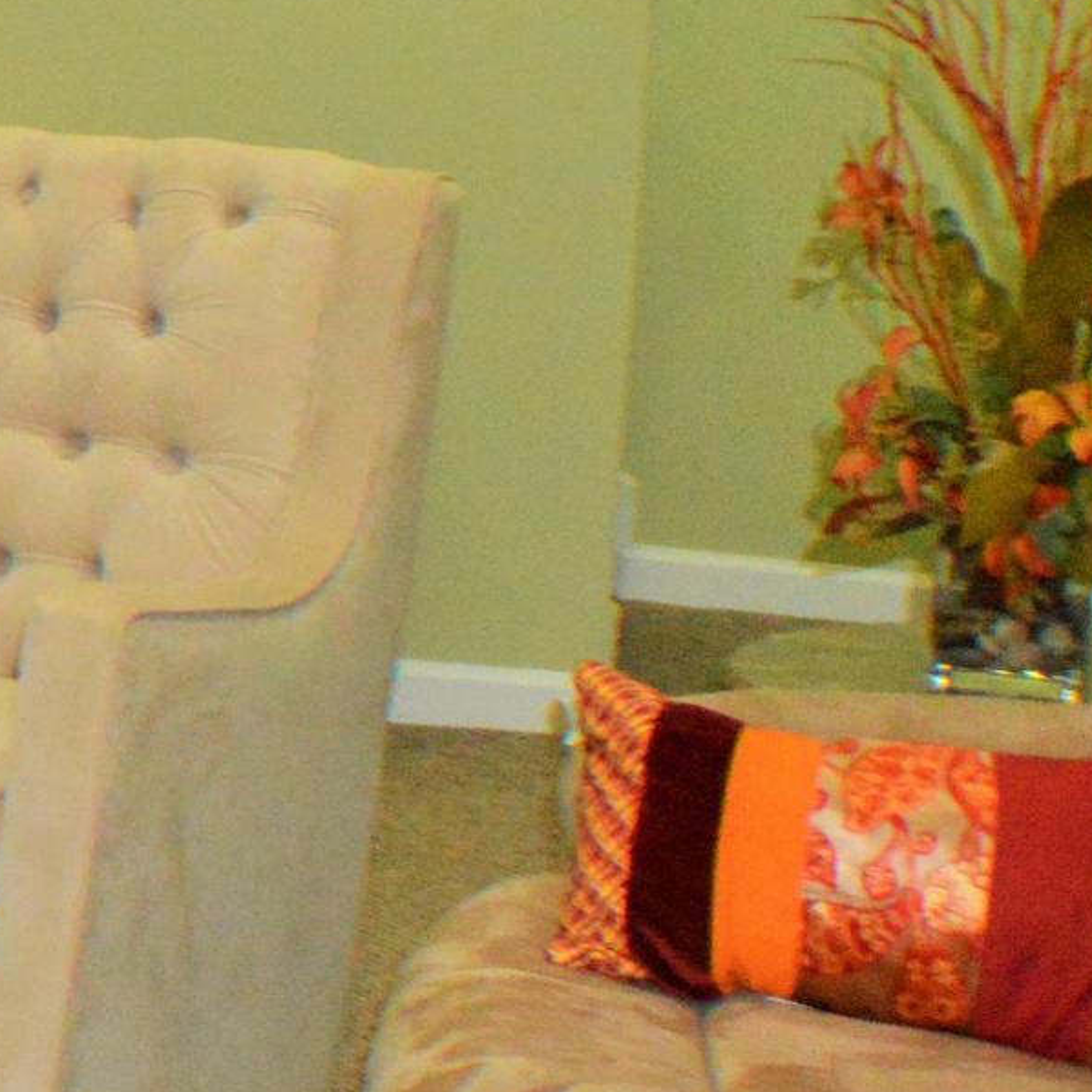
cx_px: -1611
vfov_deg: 10.5
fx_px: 5925
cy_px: 84
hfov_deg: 9.3
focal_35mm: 166
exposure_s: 1/80
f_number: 4.2
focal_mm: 26
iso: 3200
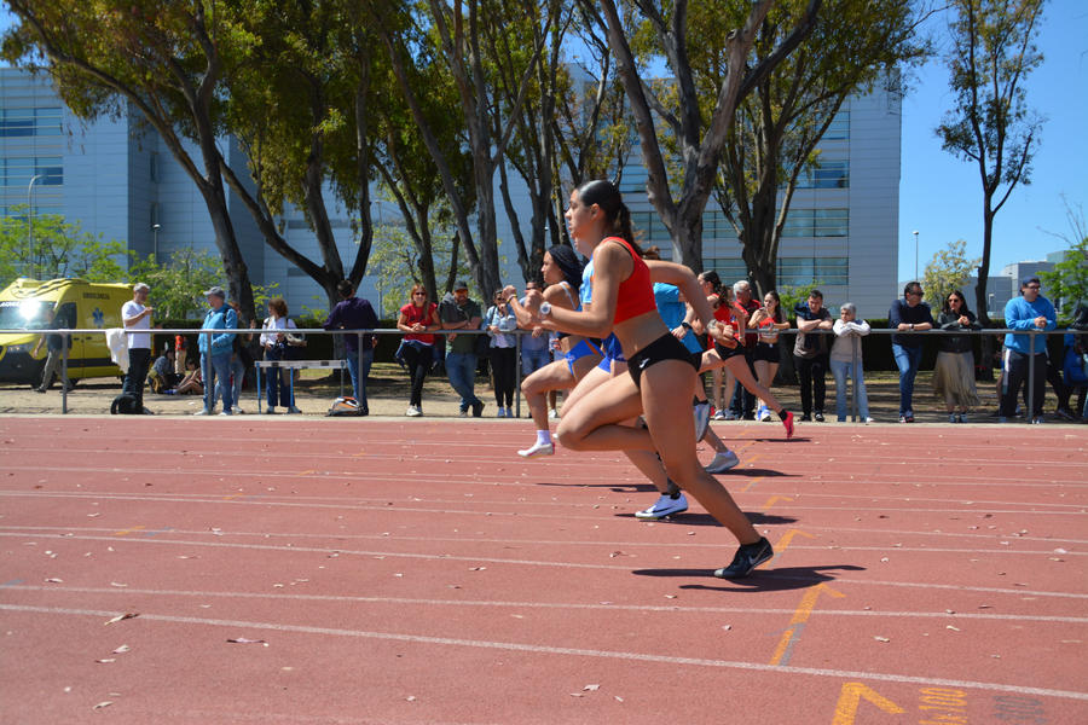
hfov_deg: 51.3
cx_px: 544
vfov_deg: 35.5
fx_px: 1133
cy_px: 362
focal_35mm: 38
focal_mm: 25
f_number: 6.3
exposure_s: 1/1600
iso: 400
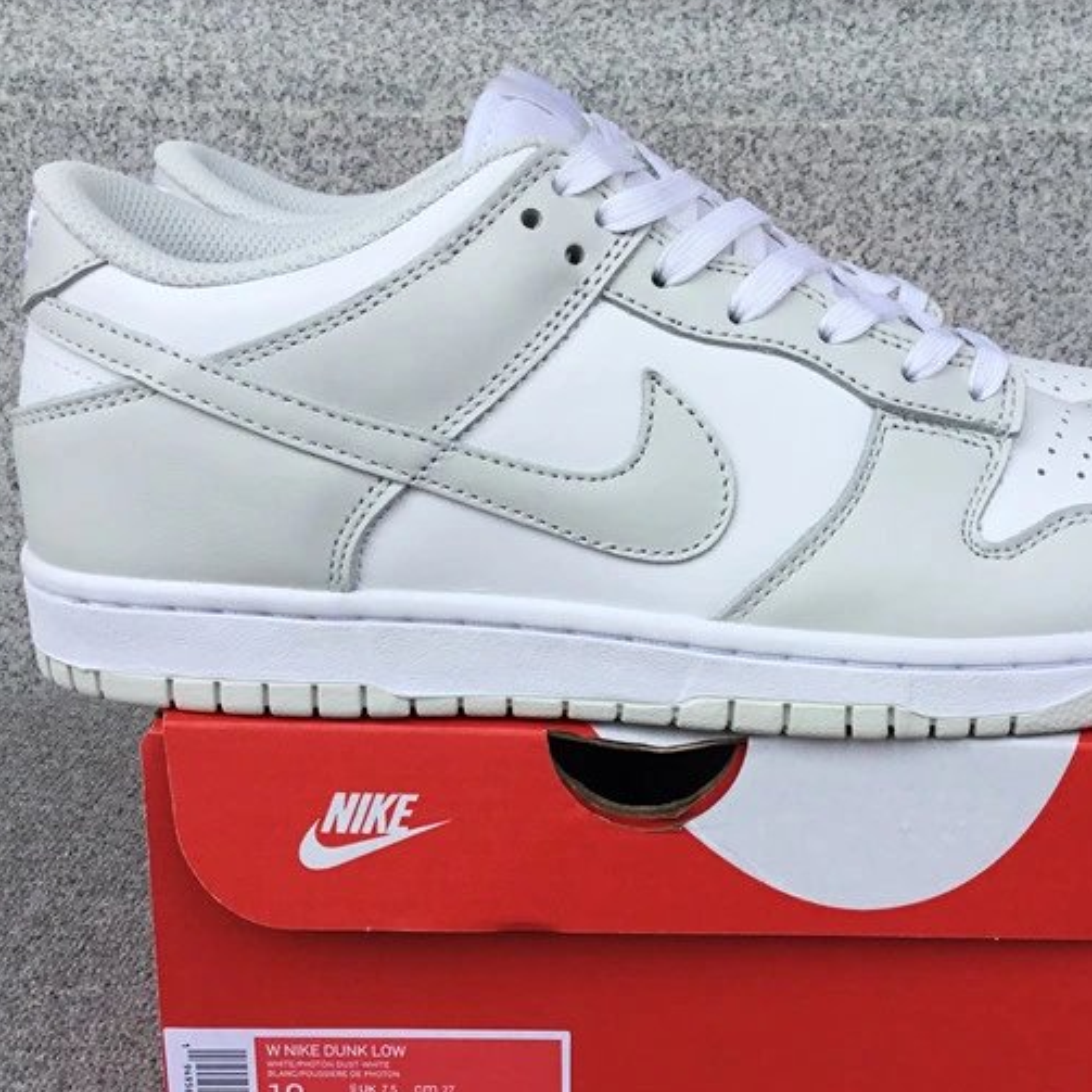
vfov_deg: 34.6
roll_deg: -0.8
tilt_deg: -16.8
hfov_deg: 34.6
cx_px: 658
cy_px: 618
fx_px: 1749
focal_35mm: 49
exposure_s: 1/379
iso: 25
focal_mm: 3.3
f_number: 2.4
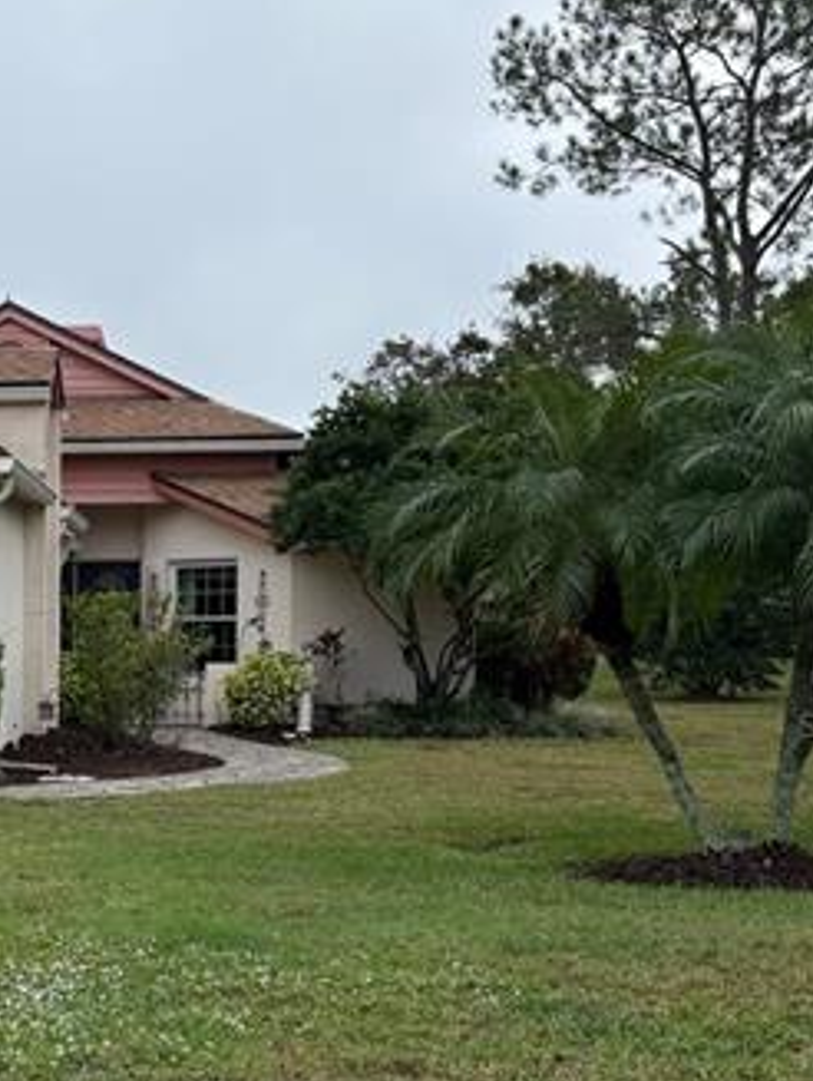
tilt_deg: -1.4
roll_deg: -0.4
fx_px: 1906
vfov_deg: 31.4
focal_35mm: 61
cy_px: 724
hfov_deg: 23.1
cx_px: -3
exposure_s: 1/1196
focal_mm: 5.96
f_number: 1.6
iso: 50
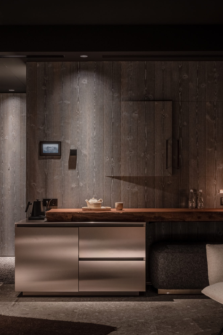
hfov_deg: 25.6
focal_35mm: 53
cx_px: 119
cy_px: 168
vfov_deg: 37.7
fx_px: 490
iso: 200
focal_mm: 34.5
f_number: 13
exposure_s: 1/15
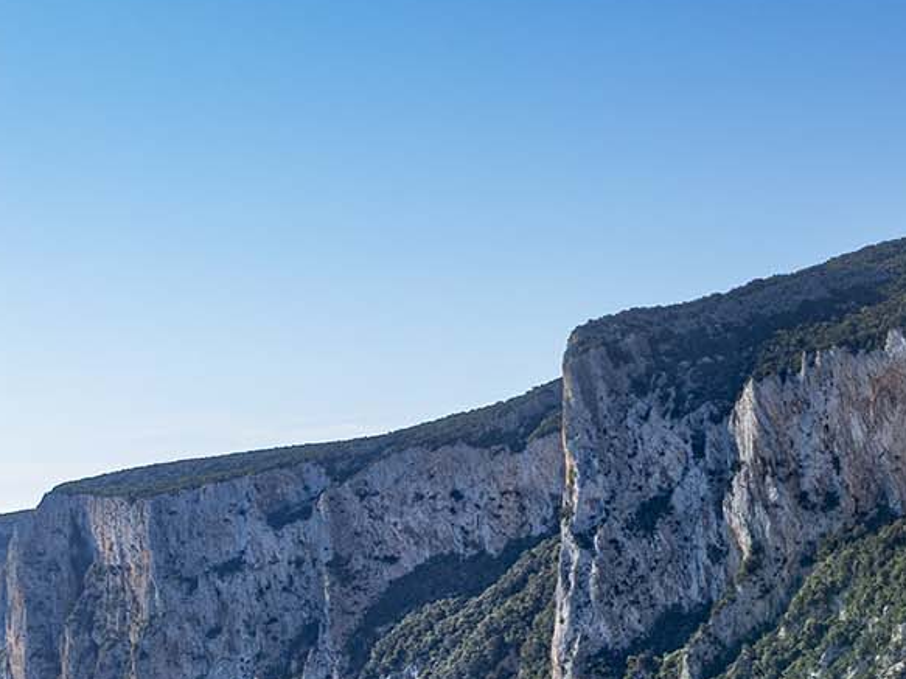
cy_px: 623
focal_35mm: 79
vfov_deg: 18.3
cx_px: 1125
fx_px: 2067
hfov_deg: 22.5
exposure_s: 1/500
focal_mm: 12.29
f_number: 5
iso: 100
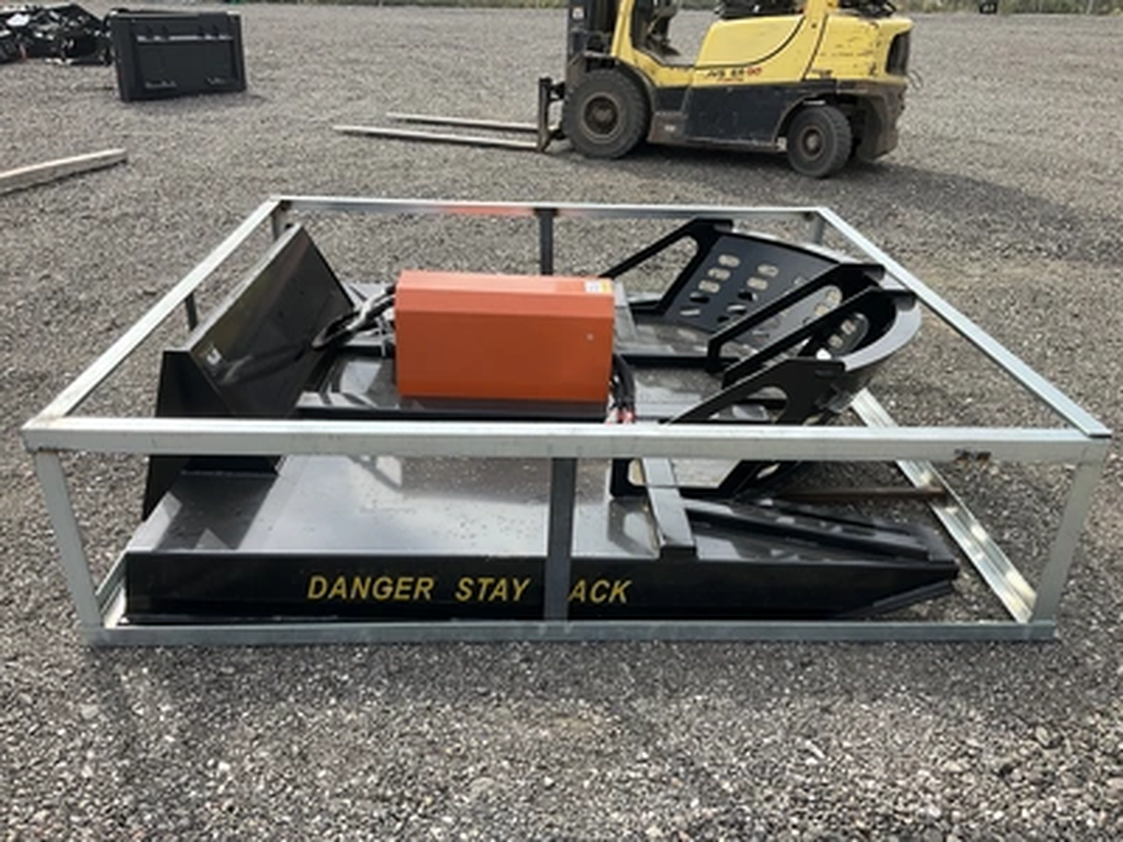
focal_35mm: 29
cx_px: 562
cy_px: 421
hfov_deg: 61.7
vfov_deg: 48.2
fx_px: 941
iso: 25
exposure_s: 1/749
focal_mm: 3
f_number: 1.8
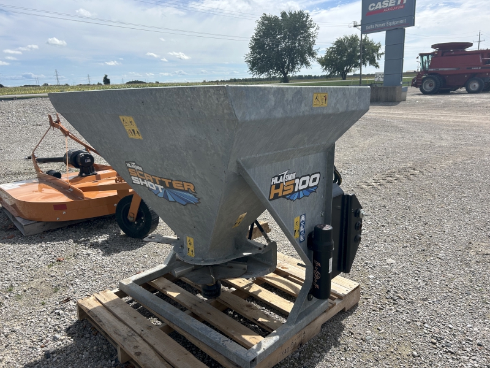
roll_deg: +2.8
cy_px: 184
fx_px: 368
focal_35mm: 26
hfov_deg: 67.3
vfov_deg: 53.1
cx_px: 245
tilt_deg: -14.4
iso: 50
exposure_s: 1/4444
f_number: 1.5
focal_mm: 5.7
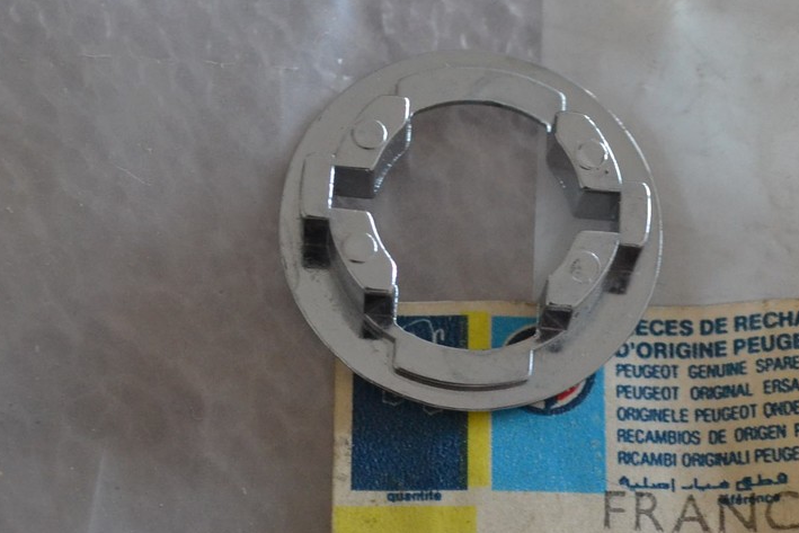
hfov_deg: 20.3
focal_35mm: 100
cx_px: 603
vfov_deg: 13.7
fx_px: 2219
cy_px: 396
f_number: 5
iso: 1800
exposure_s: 1/60
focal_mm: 35
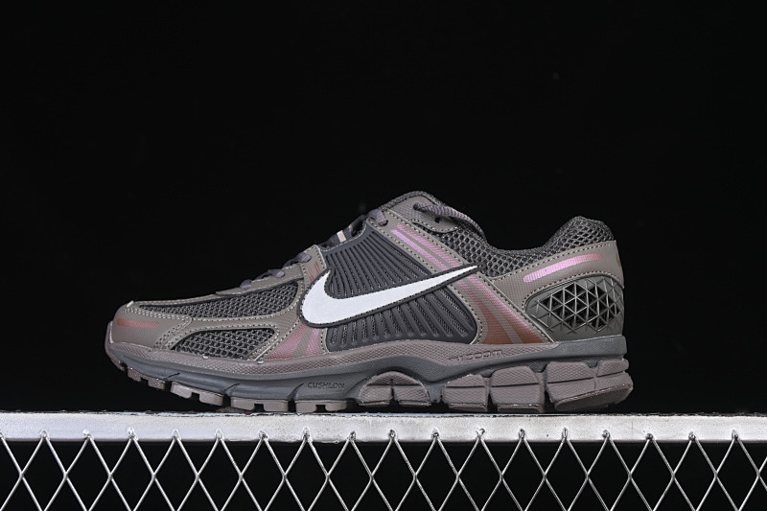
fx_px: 1597
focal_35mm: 75
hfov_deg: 27.0
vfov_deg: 18.2
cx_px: 384
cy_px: 256
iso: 160
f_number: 6.3
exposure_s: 1/60
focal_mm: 50
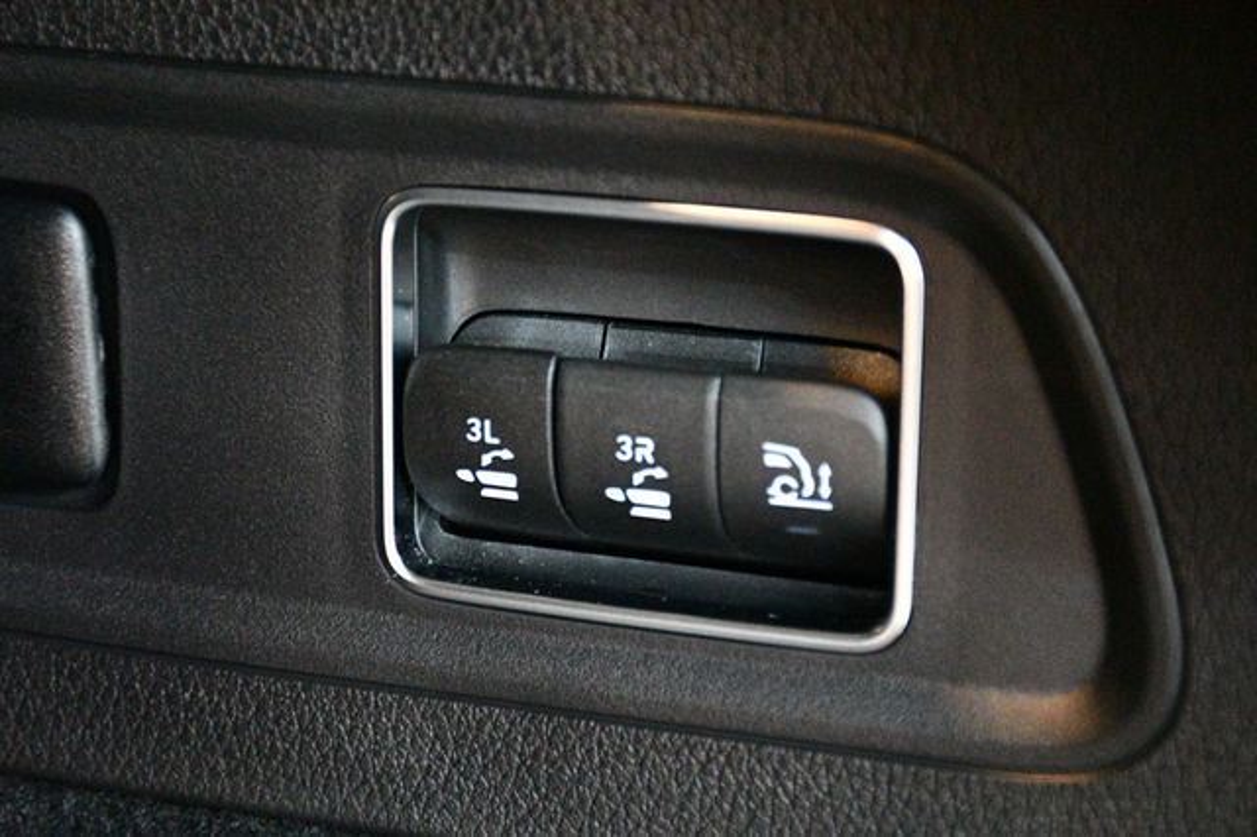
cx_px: 628
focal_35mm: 99
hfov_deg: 20.6
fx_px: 3455
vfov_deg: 13.8
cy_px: 418
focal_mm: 66
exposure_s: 1/20
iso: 12800
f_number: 5
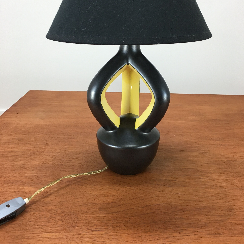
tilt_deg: -15.3
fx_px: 279
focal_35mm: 35
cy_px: 80
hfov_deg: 47.2
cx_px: 124
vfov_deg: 46.4
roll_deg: -1.5
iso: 40
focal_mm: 4.15
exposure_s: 1/33
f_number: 2.2
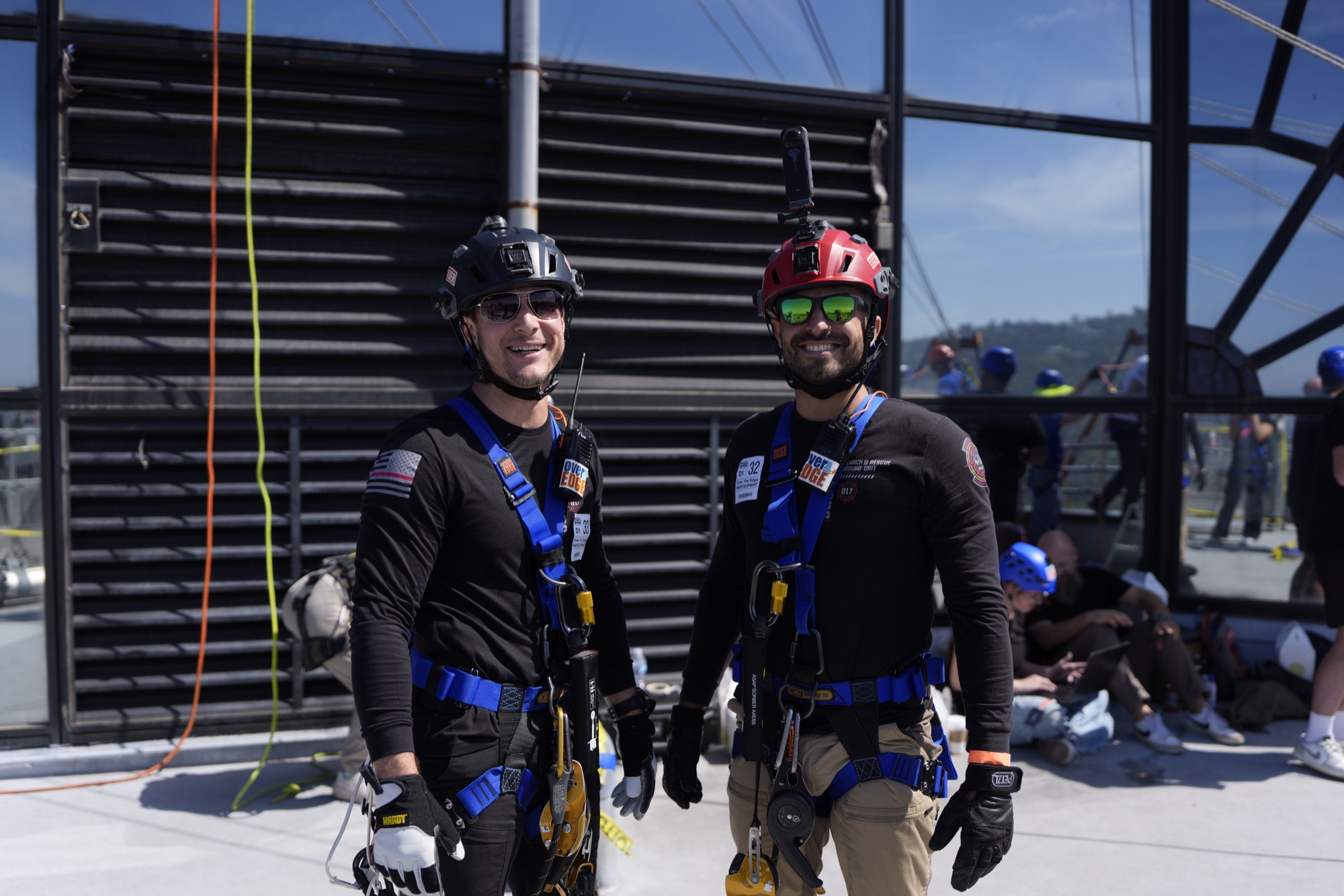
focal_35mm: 28
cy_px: 448
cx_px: 672
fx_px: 1045
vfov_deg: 46.4
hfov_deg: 65.5
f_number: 2
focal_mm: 28
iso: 100
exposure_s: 1/5000
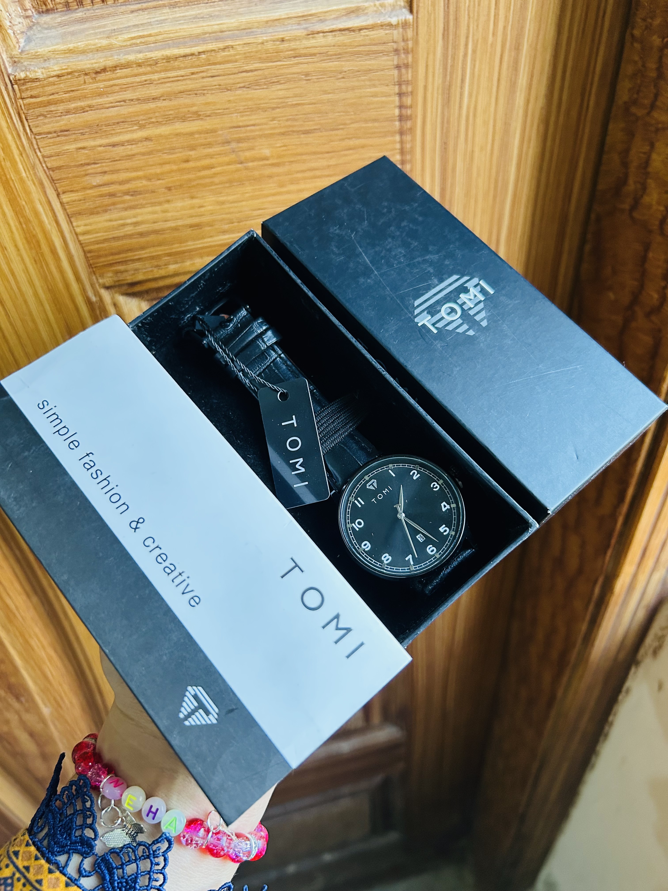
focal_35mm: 26
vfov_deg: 67.3
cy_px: 446
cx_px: 334
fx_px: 669
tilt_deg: -42.7
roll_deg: +3.9
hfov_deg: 53.1
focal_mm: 5.7
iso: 200
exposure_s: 1/60
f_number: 1.5
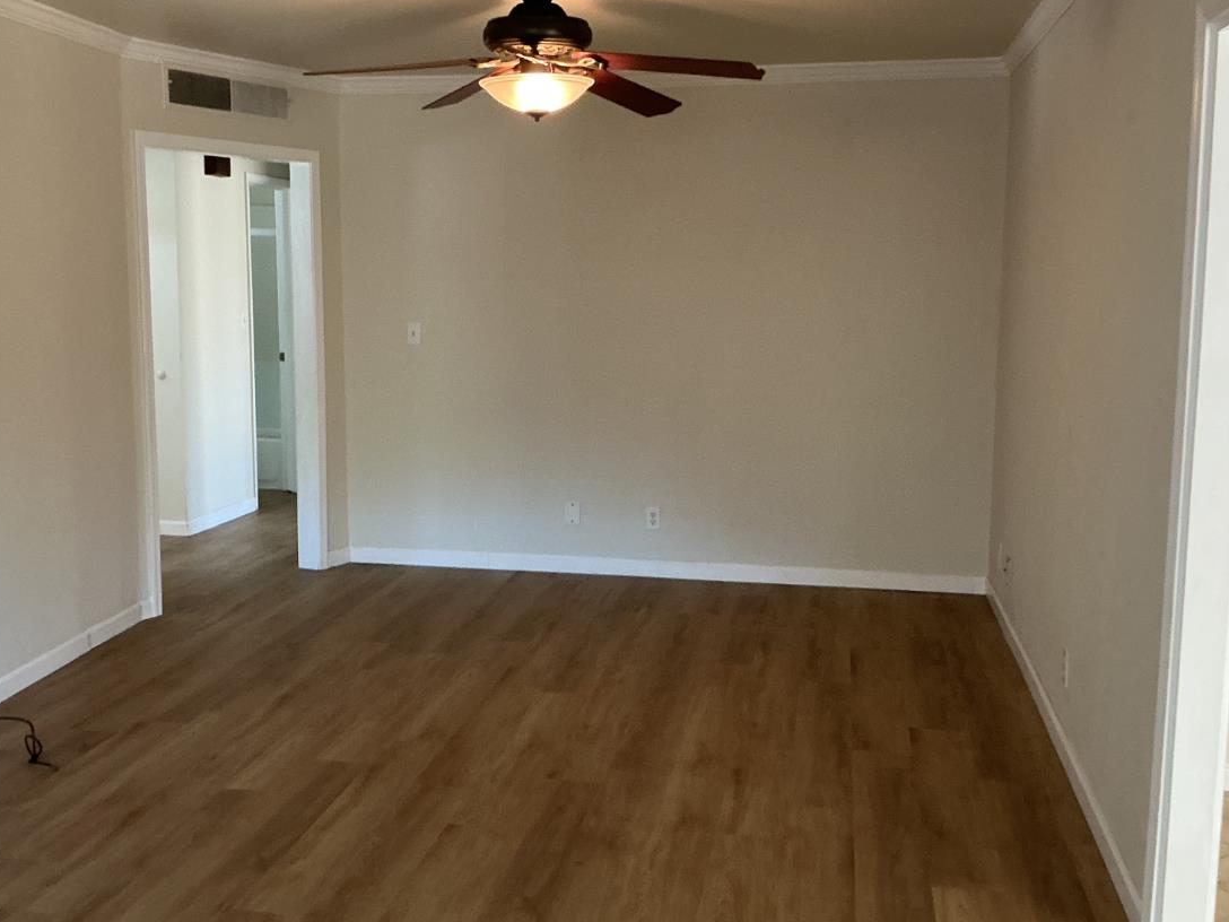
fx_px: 1420
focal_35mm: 40
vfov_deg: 36.0
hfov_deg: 46.7
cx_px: 541
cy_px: 464
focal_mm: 3
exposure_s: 1/60
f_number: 1.8
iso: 160
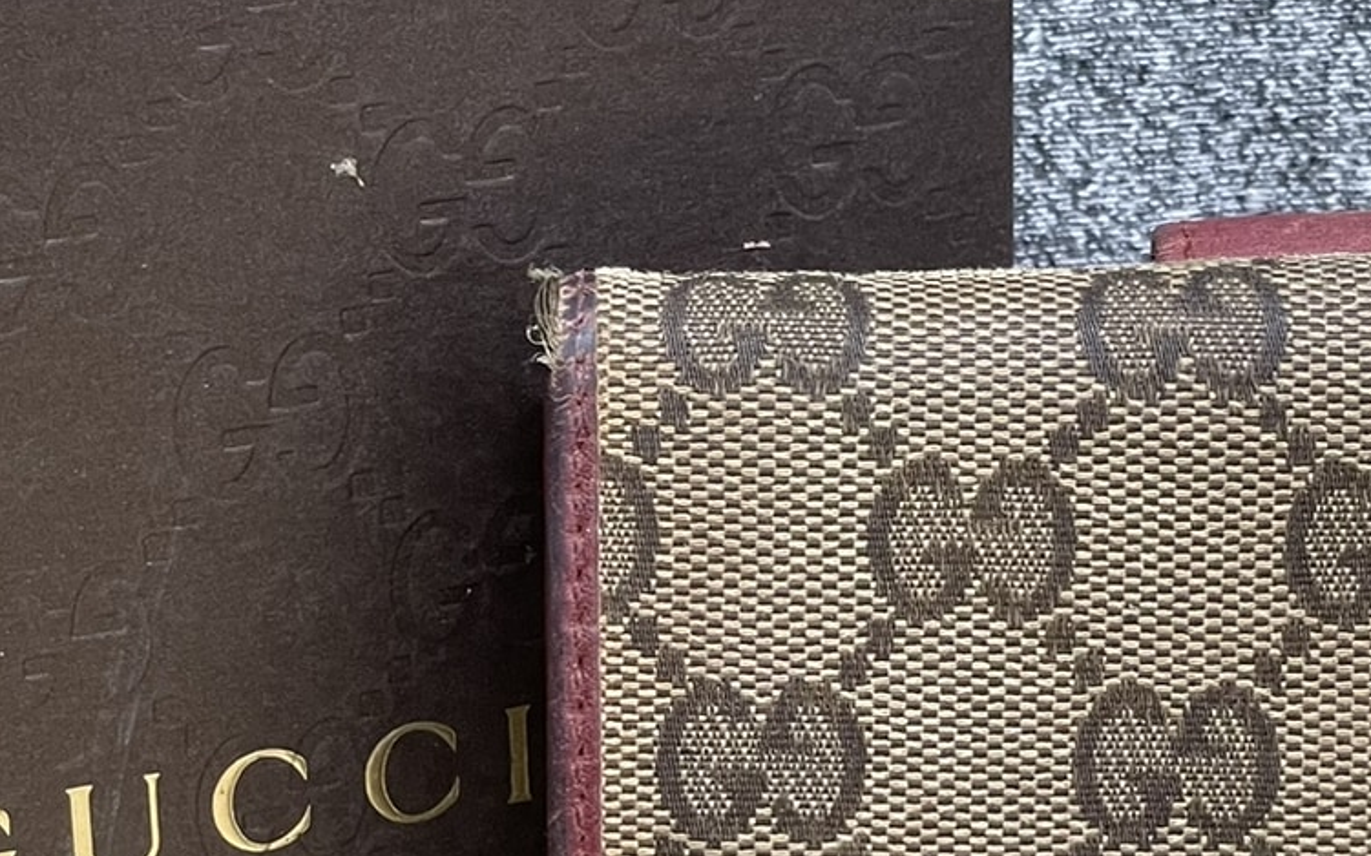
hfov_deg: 14.8
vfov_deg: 9.3
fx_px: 5267
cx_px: 697
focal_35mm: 141
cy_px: 692
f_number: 2
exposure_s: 1/60
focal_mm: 6
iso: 200
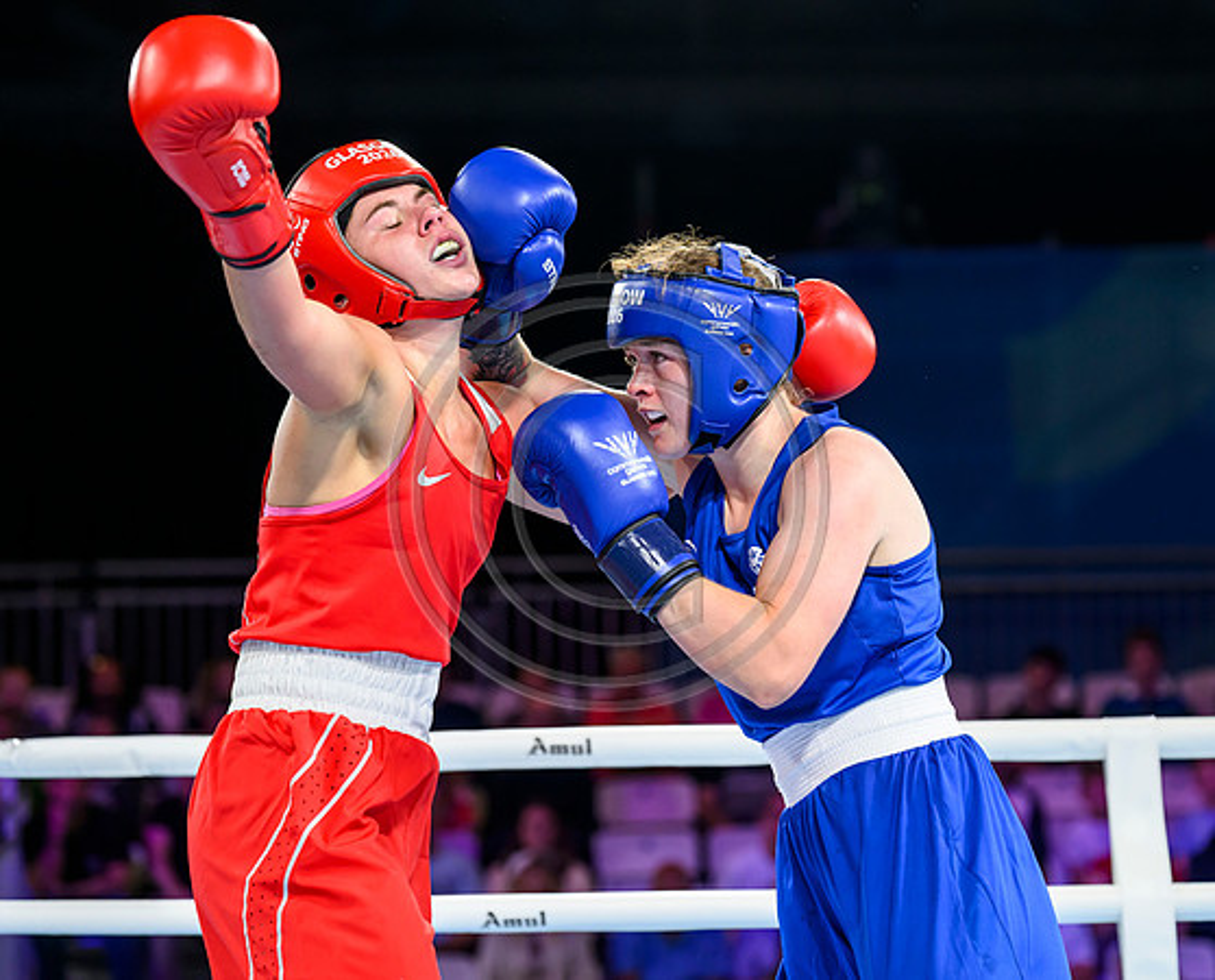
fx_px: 4179
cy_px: 495
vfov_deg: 13.4
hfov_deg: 16.5
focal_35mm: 116
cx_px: 740
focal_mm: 98
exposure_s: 1/1600
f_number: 3.2
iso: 2000
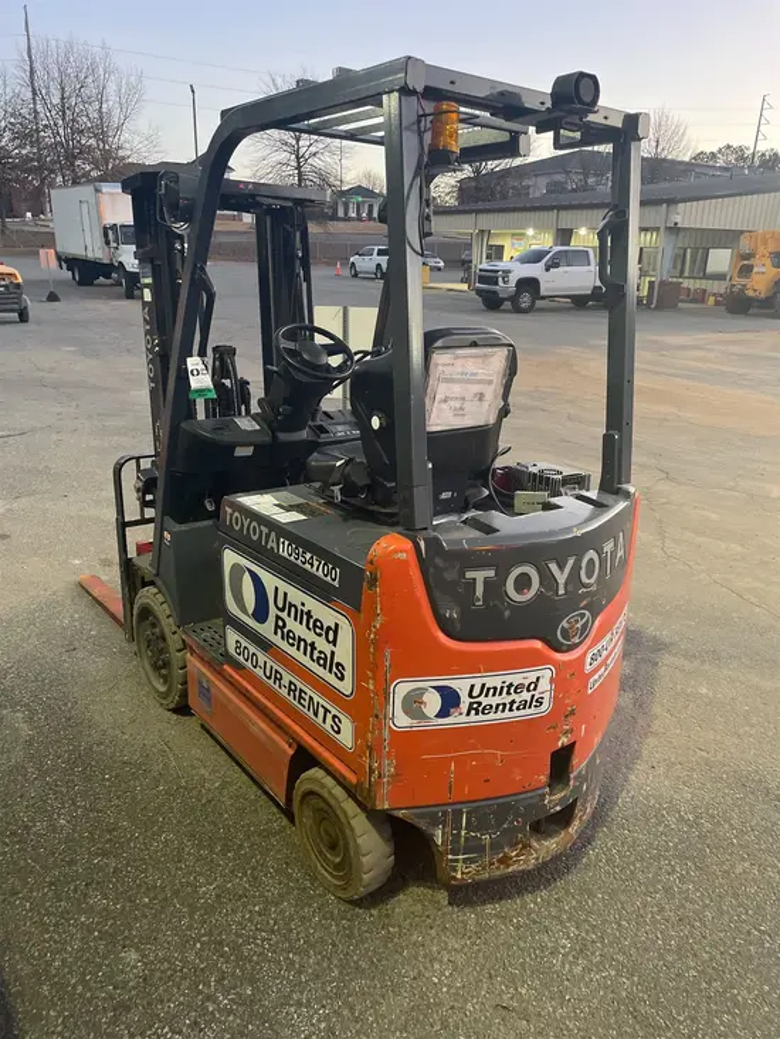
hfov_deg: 53.1
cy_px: 520
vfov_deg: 67.3
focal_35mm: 26
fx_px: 781
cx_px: 390
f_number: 1.6
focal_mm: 4.2
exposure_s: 1/60
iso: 400
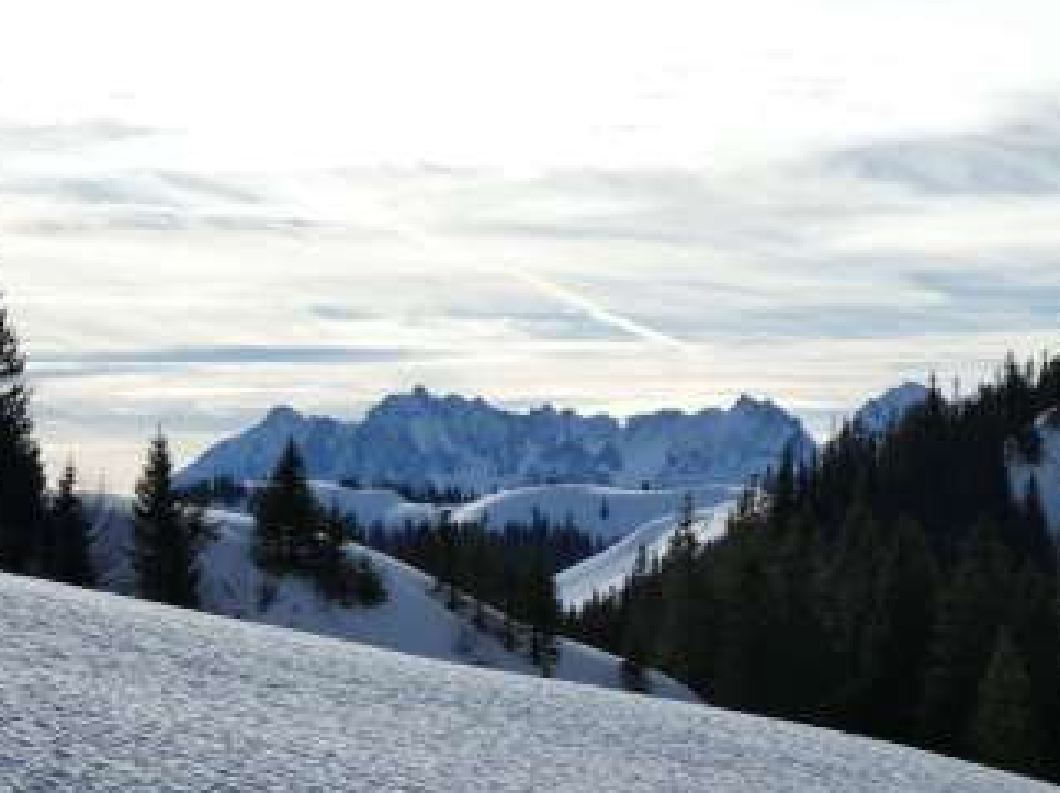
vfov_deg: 15.7
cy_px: 411
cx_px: 570
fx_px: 2876
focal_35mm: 94
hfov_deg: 20.9
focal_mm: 15
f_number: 5
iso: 80
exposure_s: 1/1000
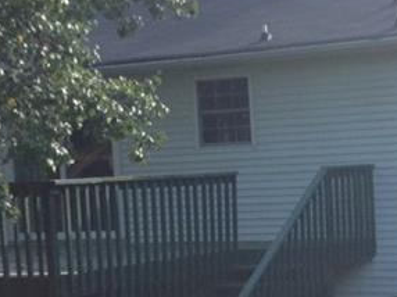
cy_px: 228
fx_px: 1352
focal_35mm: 118
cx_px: 372
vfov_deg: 12.5
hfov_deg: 16.4
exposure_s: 1/177
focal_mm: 3.3
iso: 25
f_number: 2.4
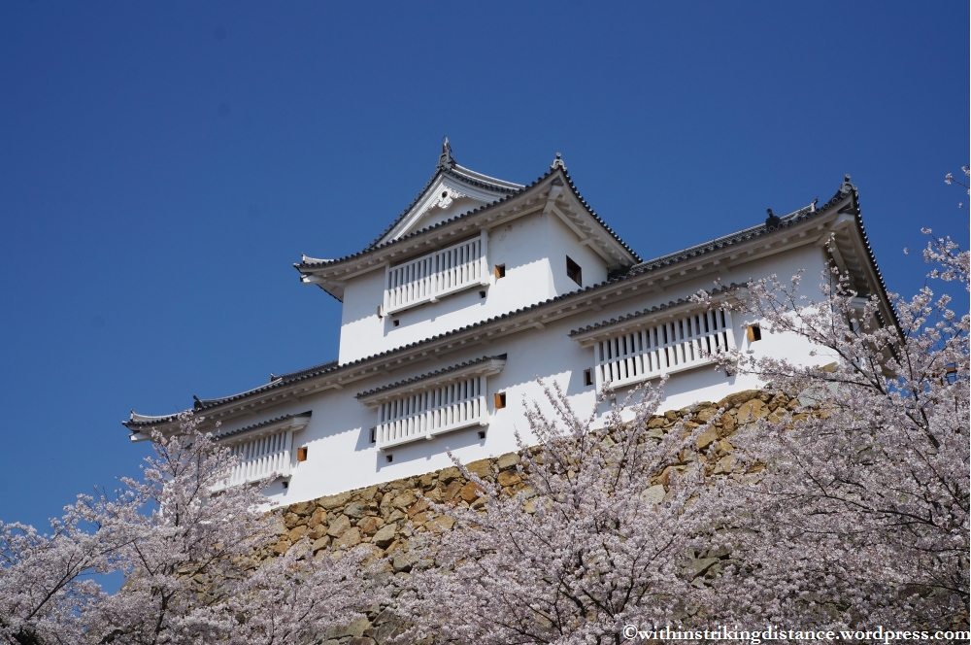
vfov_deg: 34.1
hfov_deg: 49.6
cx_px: 486
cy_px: 322
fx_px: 1051
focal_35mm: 39
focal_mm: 26
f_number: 13
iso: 200
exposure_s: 1/500
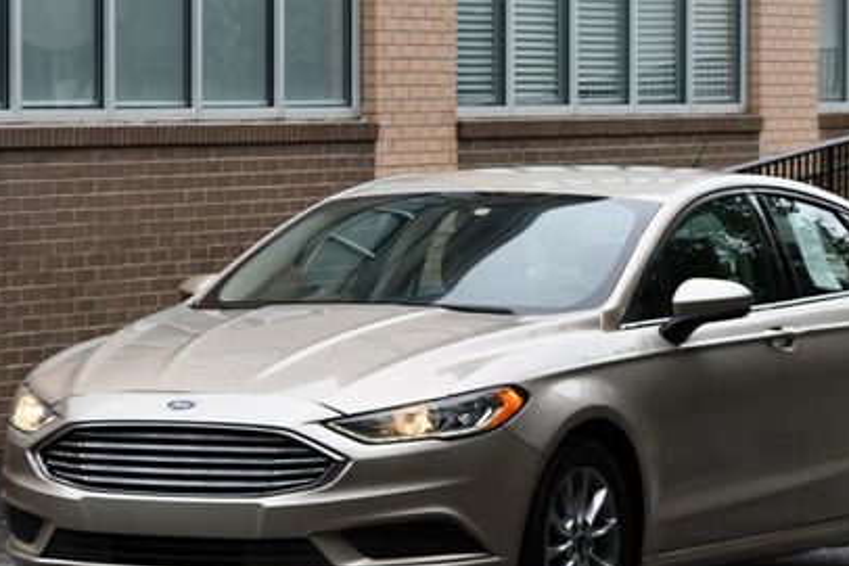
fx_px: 4718
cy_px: 274
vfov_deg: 6.9
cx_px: 491
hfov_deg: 10.3
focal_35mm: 200
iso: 280
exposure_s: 1/250
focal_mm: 85
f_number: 5.6
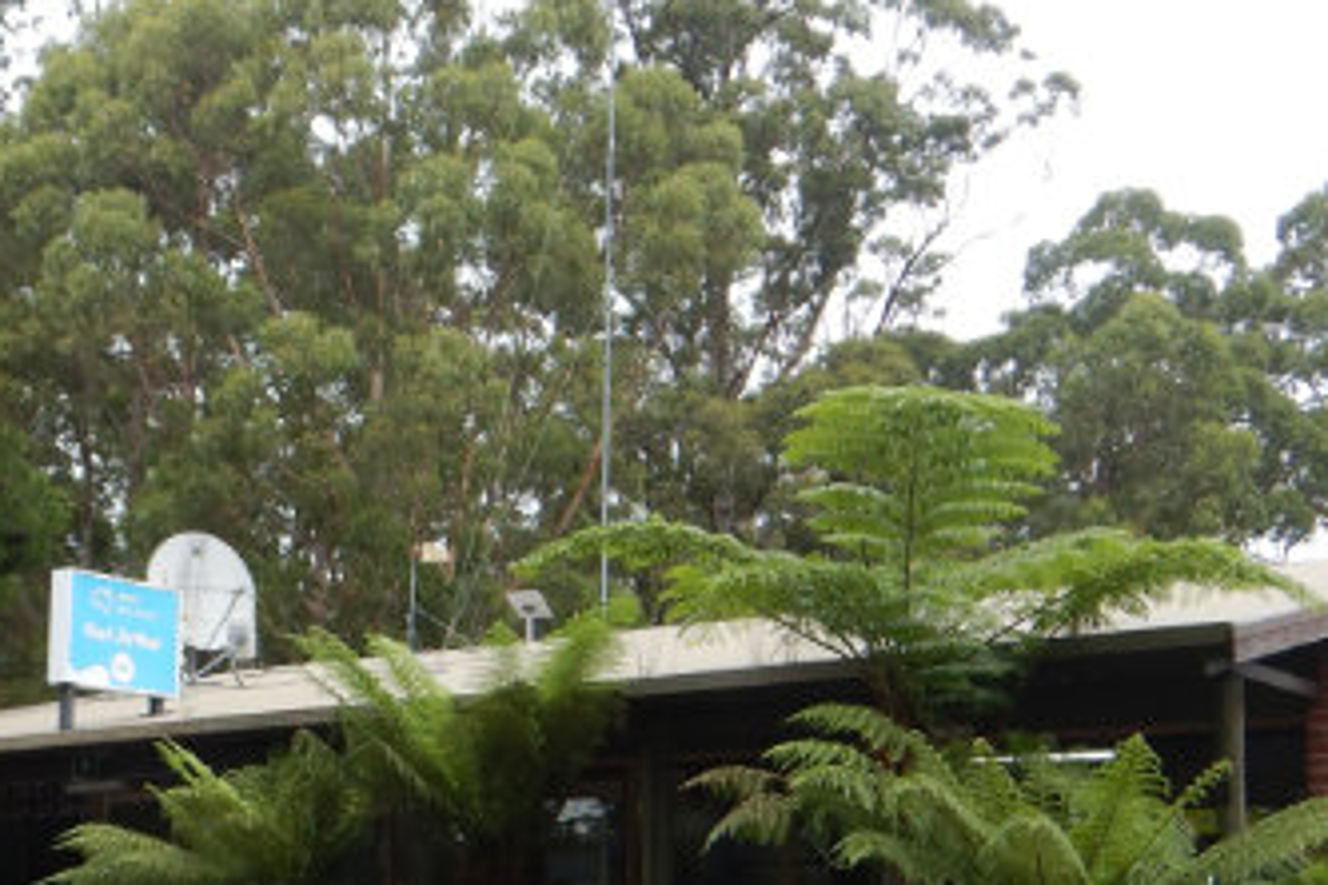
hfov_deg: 33.1
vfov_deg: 22.2
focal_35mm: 60
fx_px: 2213
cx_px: 423
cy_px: 765
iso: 125
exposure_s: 1/400
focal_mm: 4.3
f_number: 2.8
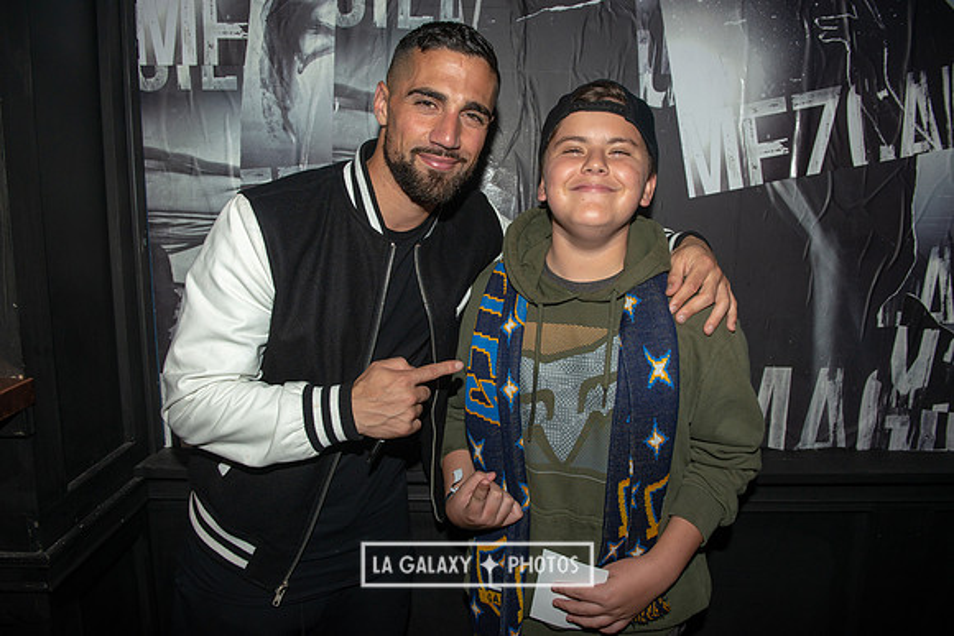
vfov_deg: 49.6
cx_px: 477
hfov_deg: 69.4
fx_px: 689
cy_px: 318
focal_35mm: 26
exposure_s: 1/160
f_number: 5
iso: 320
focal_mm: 26
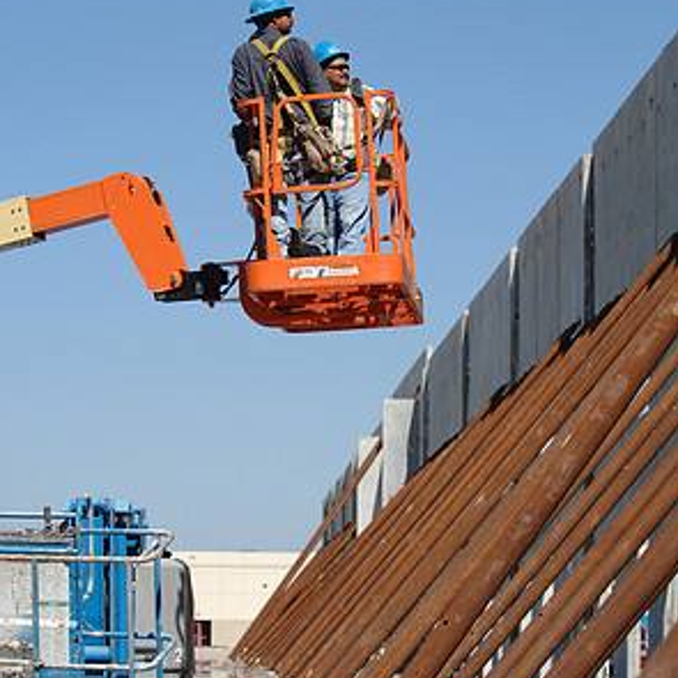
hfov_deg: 12.8
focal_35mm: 136
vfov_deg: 12.8
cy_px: 377
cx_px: 337
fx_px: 3014
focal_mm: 70
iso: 200
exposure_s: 1/1500
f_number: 5
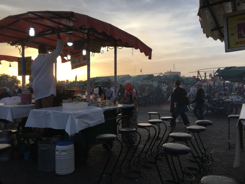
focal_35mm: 29
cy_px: 92
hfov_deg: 61.7
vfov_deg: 48.2
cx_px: 122
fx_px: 205
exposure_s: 1/463
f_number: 2.2
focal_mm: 4.15
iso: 25
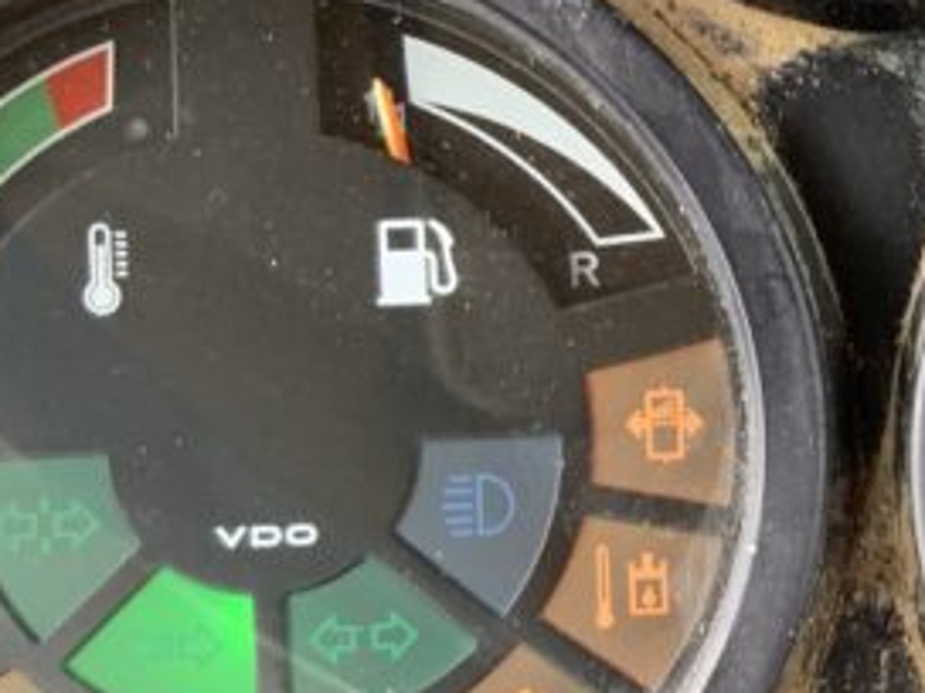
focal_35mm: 109
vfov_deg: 13.6
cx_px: 1452
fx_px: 2913
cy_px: 401
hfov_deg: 16.2
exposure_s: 1/106
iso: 64
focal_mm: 3
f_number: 1.8
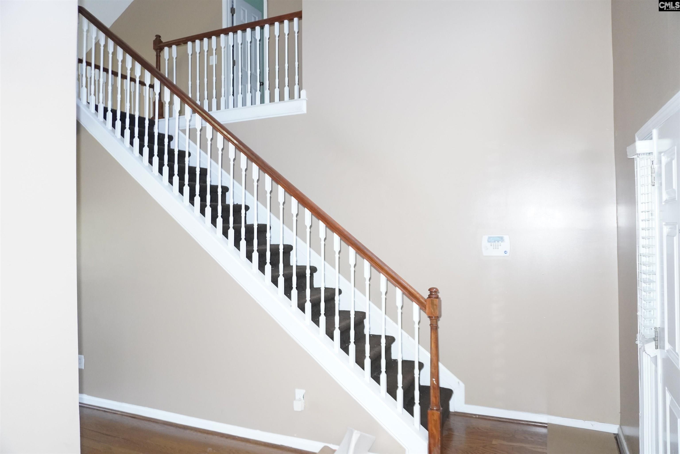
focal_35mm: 24
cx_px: 340
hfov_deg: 73.7
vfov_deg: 53.1
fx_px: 453
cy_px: 227
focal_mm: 16
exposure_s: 1/160
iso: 2000
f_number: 3.5
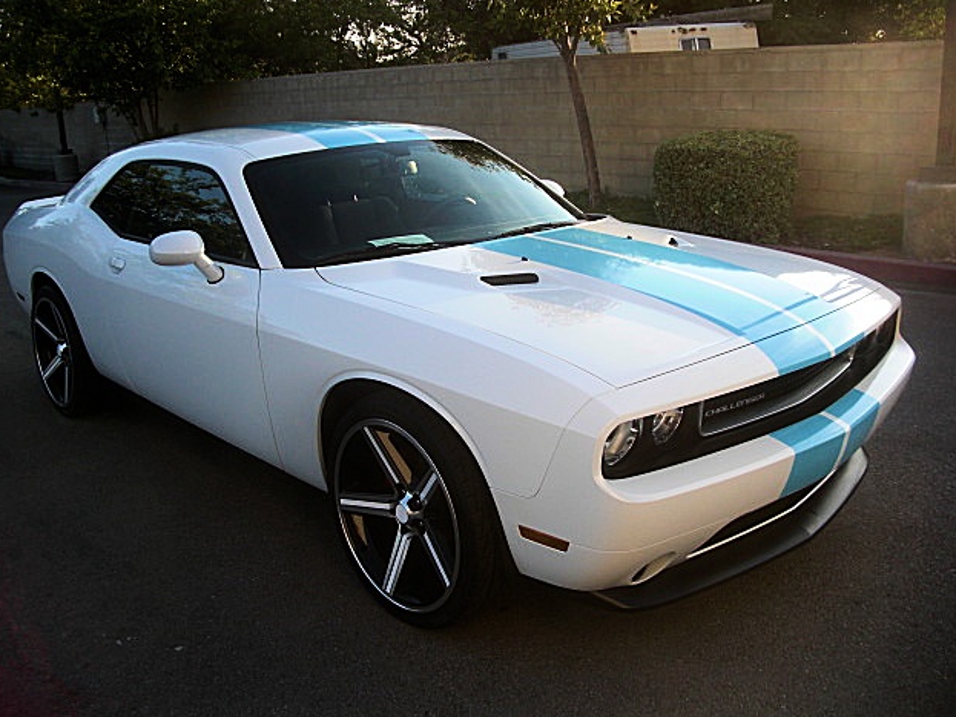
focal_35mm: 37
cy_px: 352
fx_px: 1022
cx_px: 470
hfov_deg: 50.1
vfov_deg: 38.7
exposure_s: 1/200
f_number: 2.8
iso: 50
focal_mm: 6.3
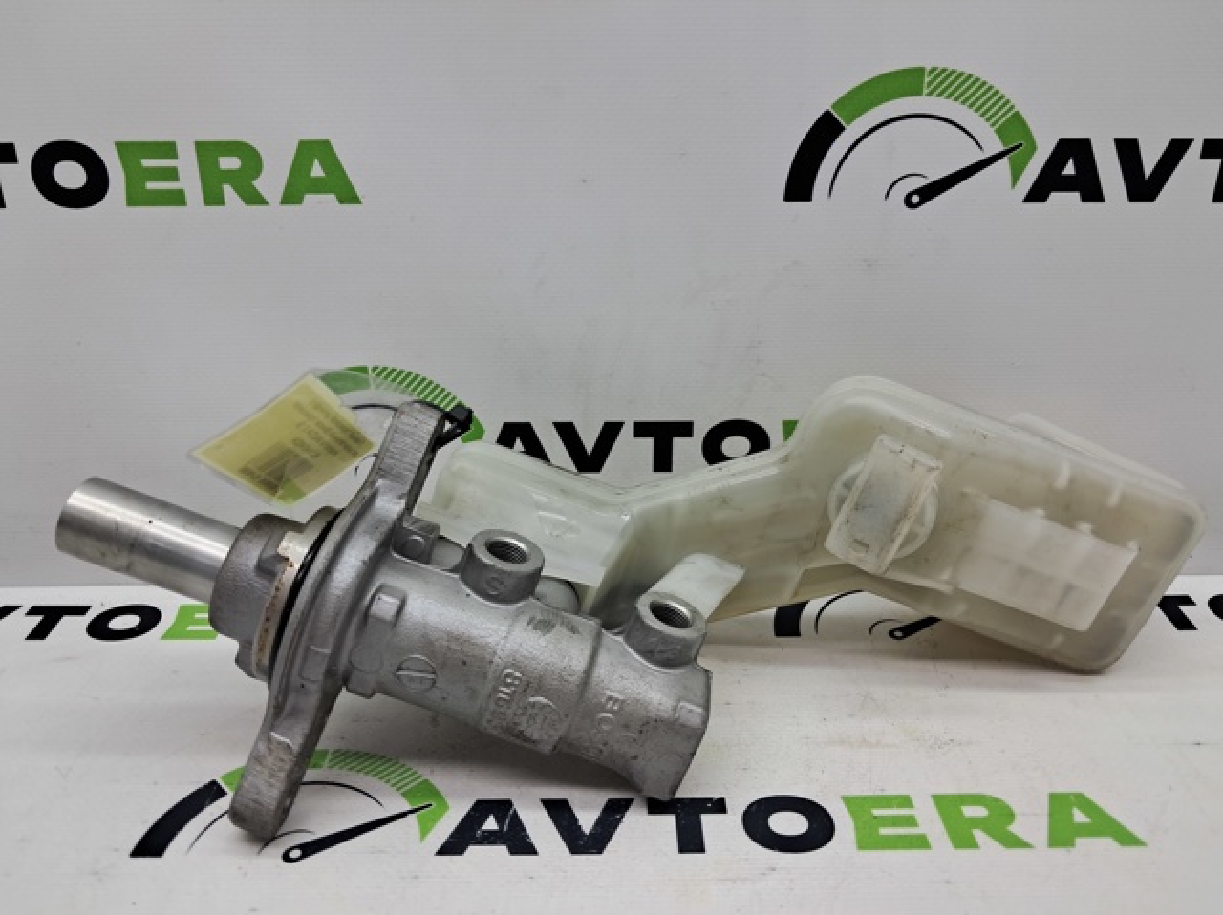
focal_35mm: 27
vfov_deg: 51.3
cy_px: 458
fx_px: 953
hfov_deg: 65.4
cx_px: 612
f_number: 1.8
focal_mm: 4
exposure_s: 1/100
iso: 50
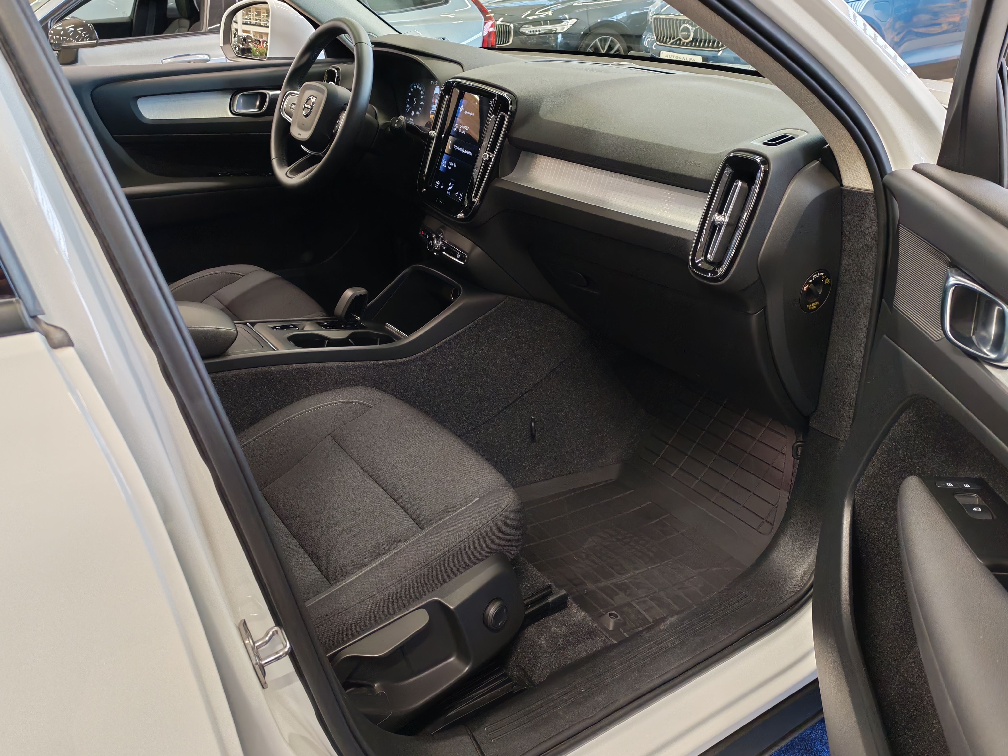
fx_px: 874
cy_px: 378
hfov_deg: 60.0
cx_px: 504
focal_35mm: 30
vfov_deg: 46.8
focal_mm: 6.12
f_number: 1.9
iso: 678
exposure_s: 1/100
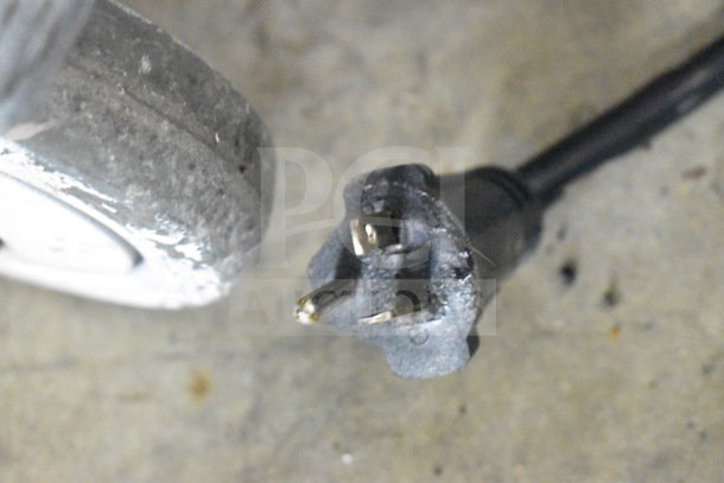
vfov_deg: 18.9
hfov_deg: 28.1
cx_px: 362
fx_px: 1448
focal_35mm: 72
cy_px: 242
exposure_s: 1/30
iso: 25600
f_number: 5.3
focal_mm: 48
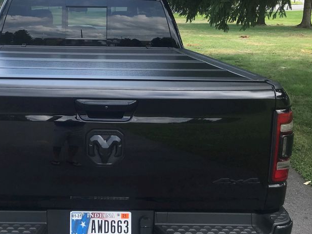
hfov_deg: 40.7
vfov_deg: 31.7
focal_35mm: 45
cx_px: 73
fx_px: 406
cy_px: 65
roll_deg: -0.7
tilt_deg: -9.0
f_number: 1.8
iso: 20
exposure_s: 1/1126
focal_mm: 3.99
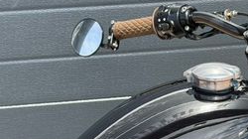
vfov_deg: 8.9
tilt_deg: -20.5
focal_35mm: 134
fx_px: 880
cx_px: 254
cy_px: 150
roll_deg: +1.7
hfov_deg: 15.7
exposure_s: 1/1883
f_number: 1.78
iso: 100
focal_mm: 6.76
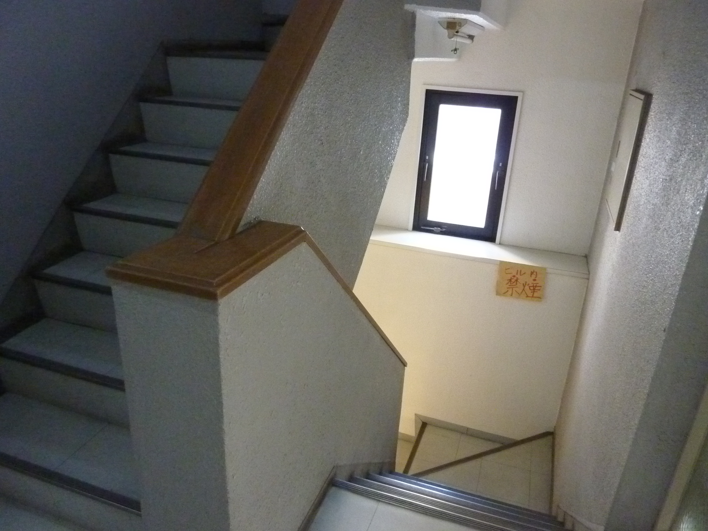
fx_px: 511
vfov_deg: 54.9
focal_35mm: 25
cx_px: 354
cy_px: 266
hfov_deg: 69.4
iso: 800
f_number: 3.3
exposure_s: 1/50
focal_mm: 4.1
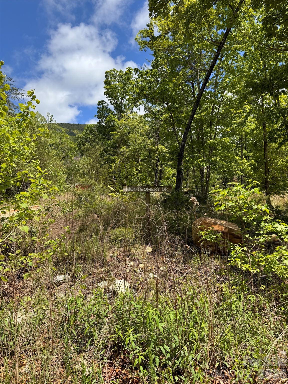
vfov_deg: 71.6
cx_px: 144
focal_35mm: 24
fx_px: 266
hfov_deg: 56.8
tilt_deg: +3.7
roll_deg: +1.4
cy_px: 192
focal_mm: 6.76
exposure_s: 1/2833
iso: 80
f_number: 1.78
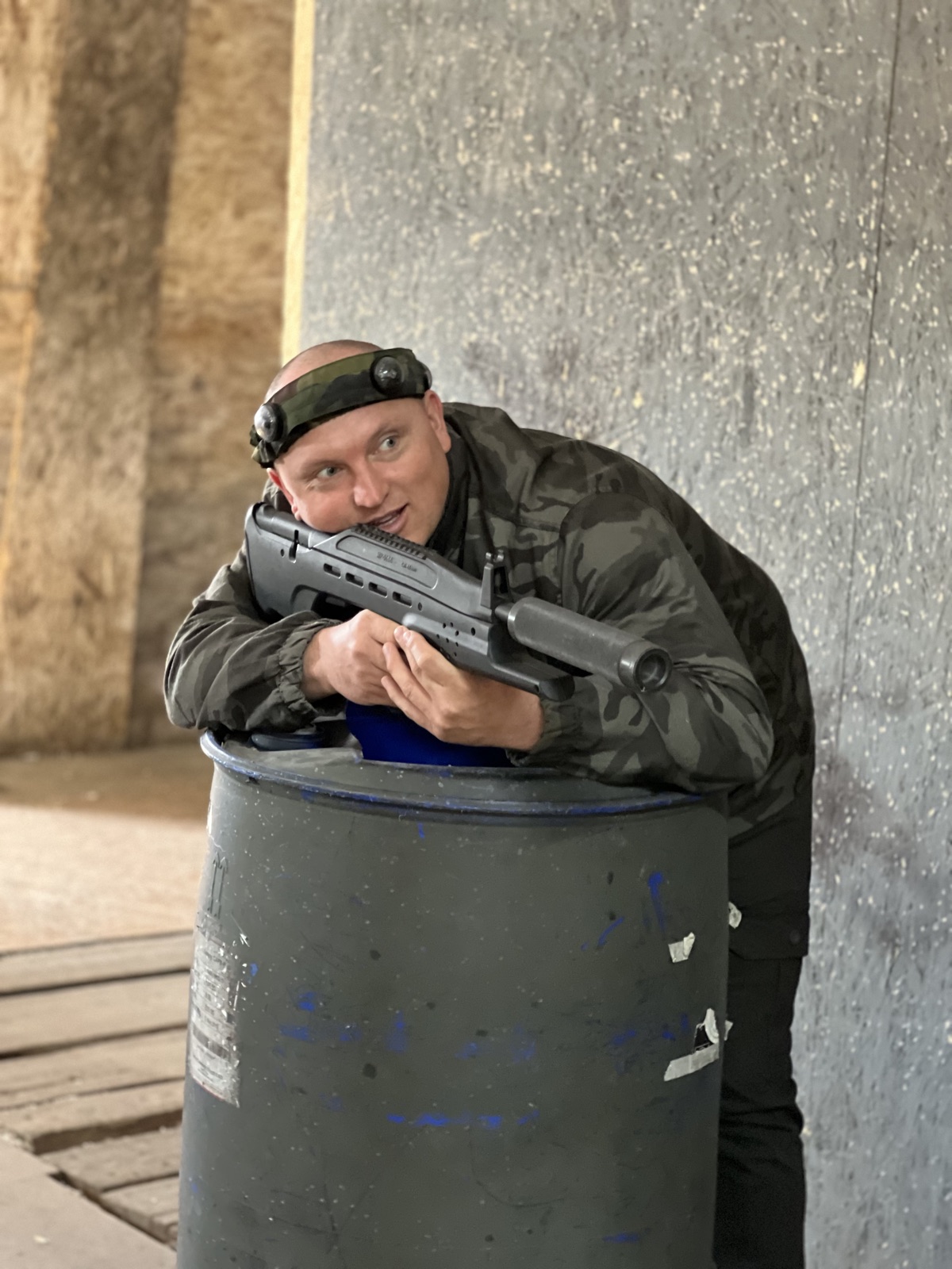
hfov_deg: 19.1
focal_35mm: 77
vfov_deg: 25.3
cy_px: 634
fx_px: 2824
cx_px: 476
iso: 640
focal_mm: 9
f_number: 2.8
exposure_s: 1/14
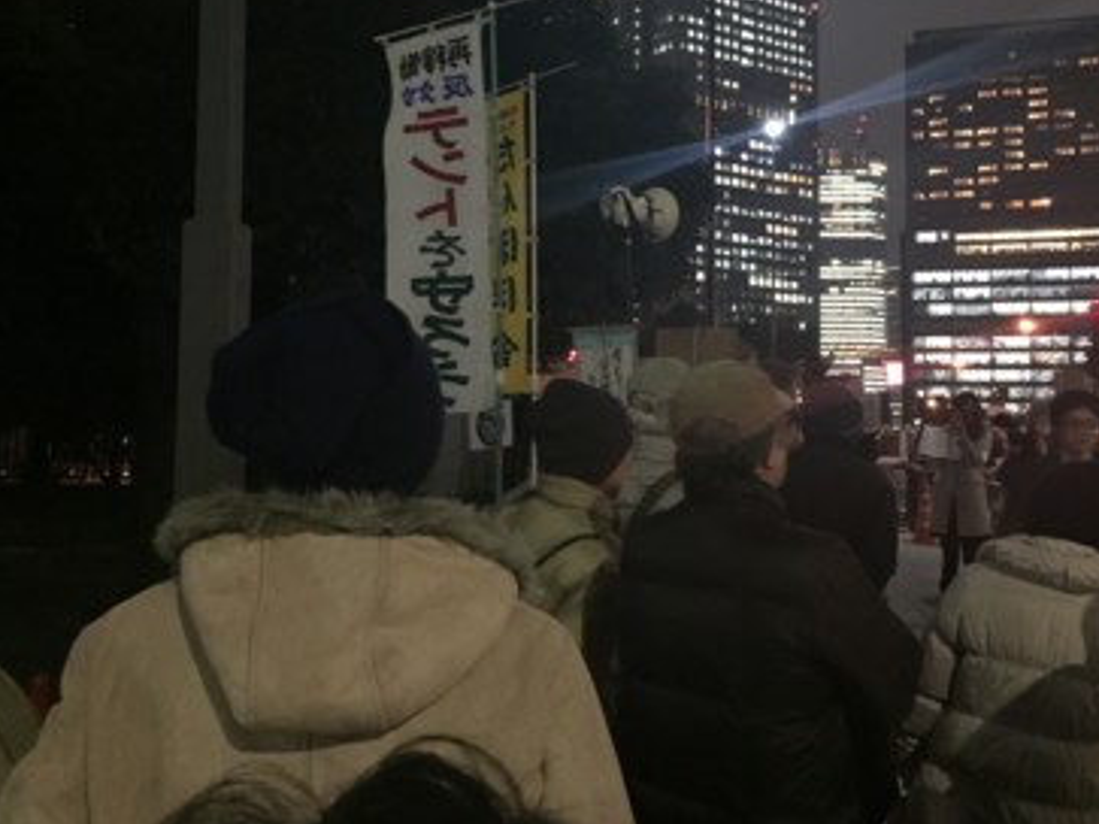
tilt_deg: +4.5
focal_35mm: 36
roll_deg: -0.3
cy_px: 324
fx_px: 1143
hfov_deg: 51.3
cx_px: 599
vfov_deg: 39.4
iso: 640
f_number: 2.2
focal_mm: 4.15
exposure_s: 1/15
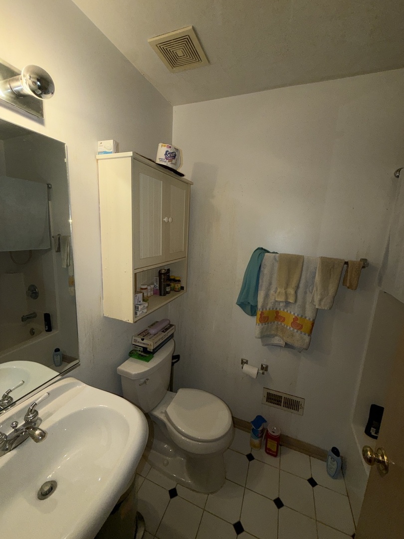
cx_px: 202
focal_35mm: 14
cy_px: 270
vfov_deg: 102.1
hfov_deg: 85.7
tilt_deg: -11.3
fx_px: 218
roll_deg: -2.8
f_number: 2.2
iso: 40
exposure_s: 1/60
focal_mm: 2.22
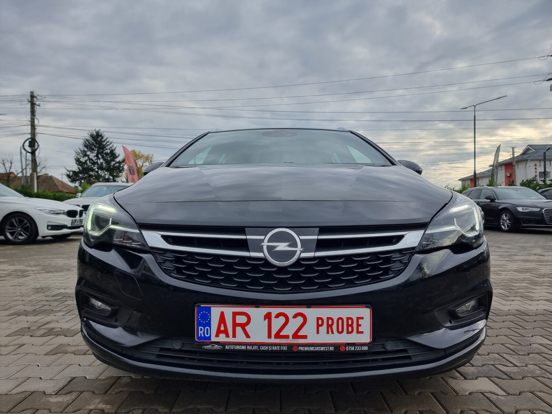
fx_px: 383
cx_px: 276
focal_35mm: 24
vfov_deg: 56.8
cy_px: 207
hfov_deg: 71.6
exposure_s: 1/331
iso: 50
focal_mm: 6.7
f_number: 1.8
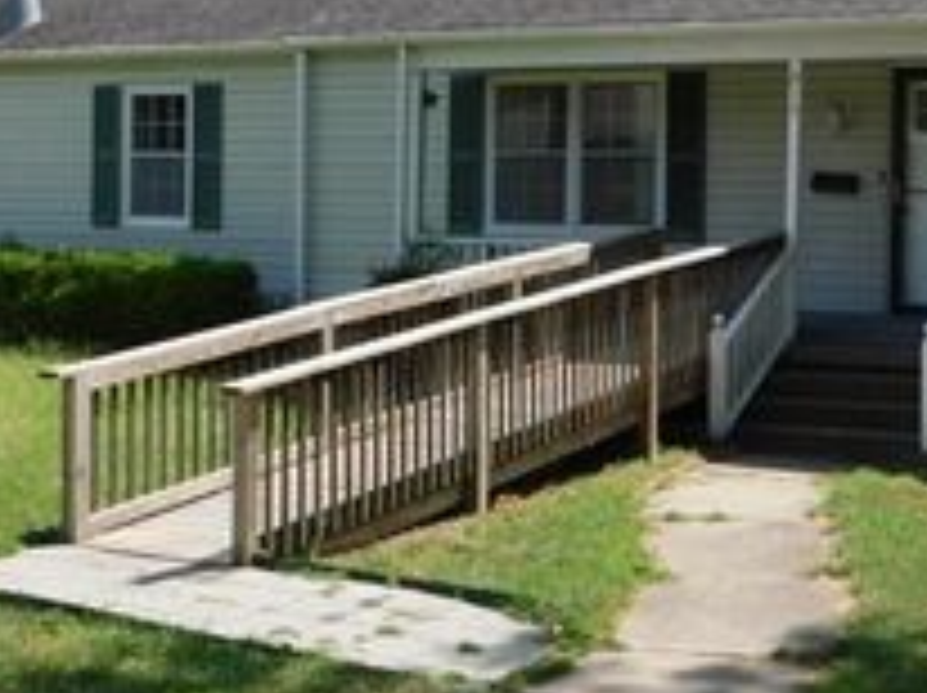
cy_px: 218
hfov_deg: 28.1
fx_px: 1819
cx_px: 716
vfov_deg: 21.5
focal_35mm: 68
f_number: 3.2
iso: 125
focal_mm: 4.9
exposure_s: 1/1000
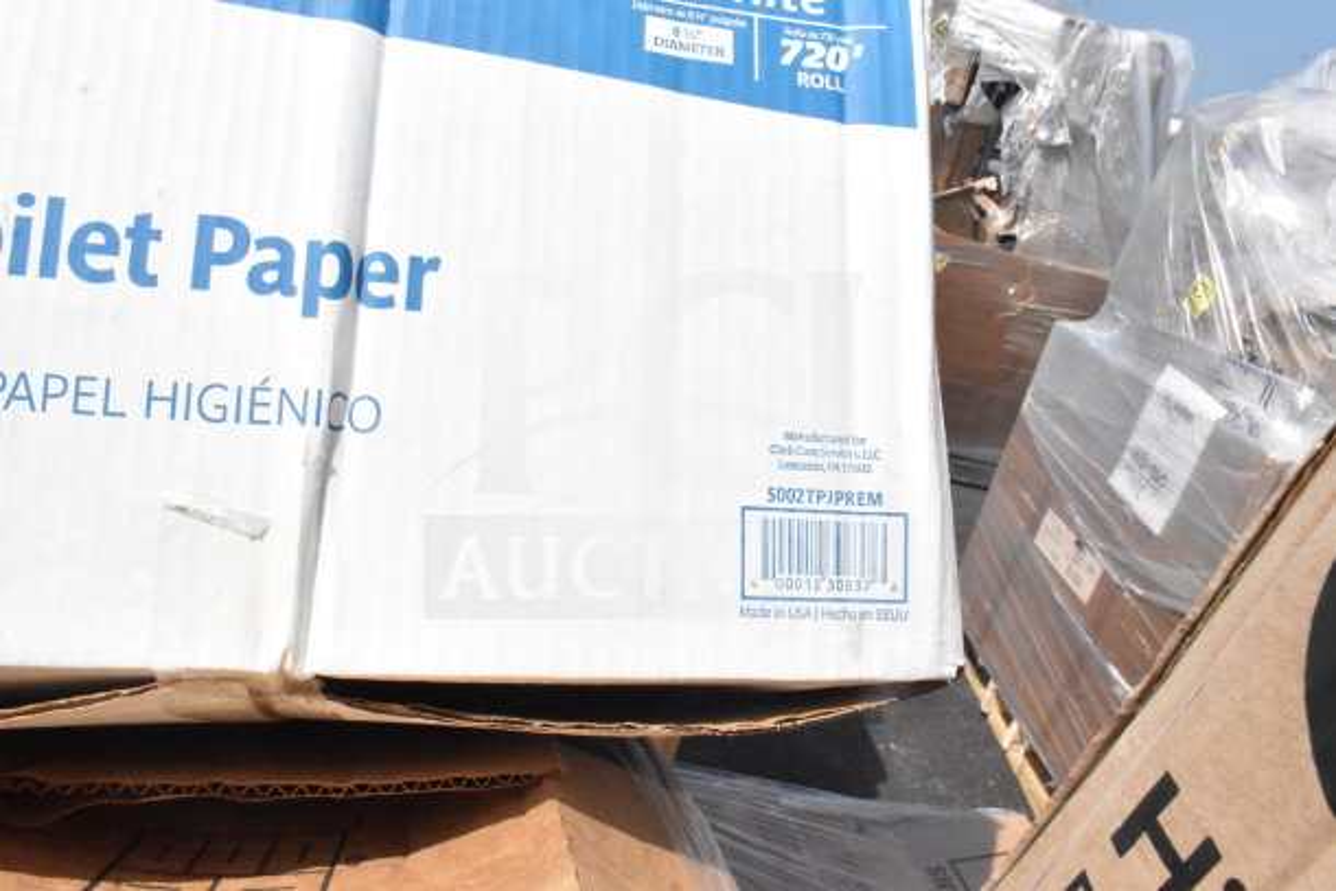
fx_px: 1002
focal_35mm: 27
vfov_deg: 48.0
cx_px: 668
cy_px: 446
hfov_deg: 67.4
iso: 6400
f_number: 22
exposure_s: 1/2500
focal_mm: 18
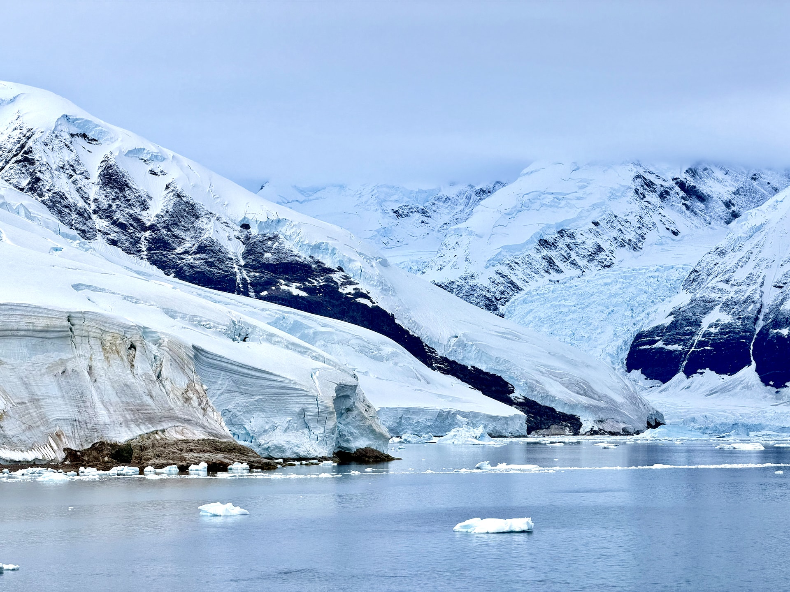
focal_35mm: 100
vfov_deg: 14.8
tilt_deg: +2.8
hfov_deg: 19.6
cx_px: 395
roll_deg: +0.1
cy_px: 296
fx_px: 2282
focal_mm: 16.89
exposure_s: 1/468
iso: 50
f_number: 2.8
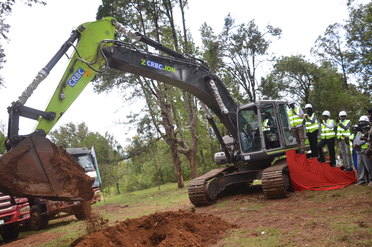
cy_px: 124
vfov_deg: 41.5
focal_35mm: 32
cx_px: 186
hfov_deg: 59.6
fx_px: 325
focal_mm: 21
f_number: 5.6
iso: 100
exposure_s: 1/250
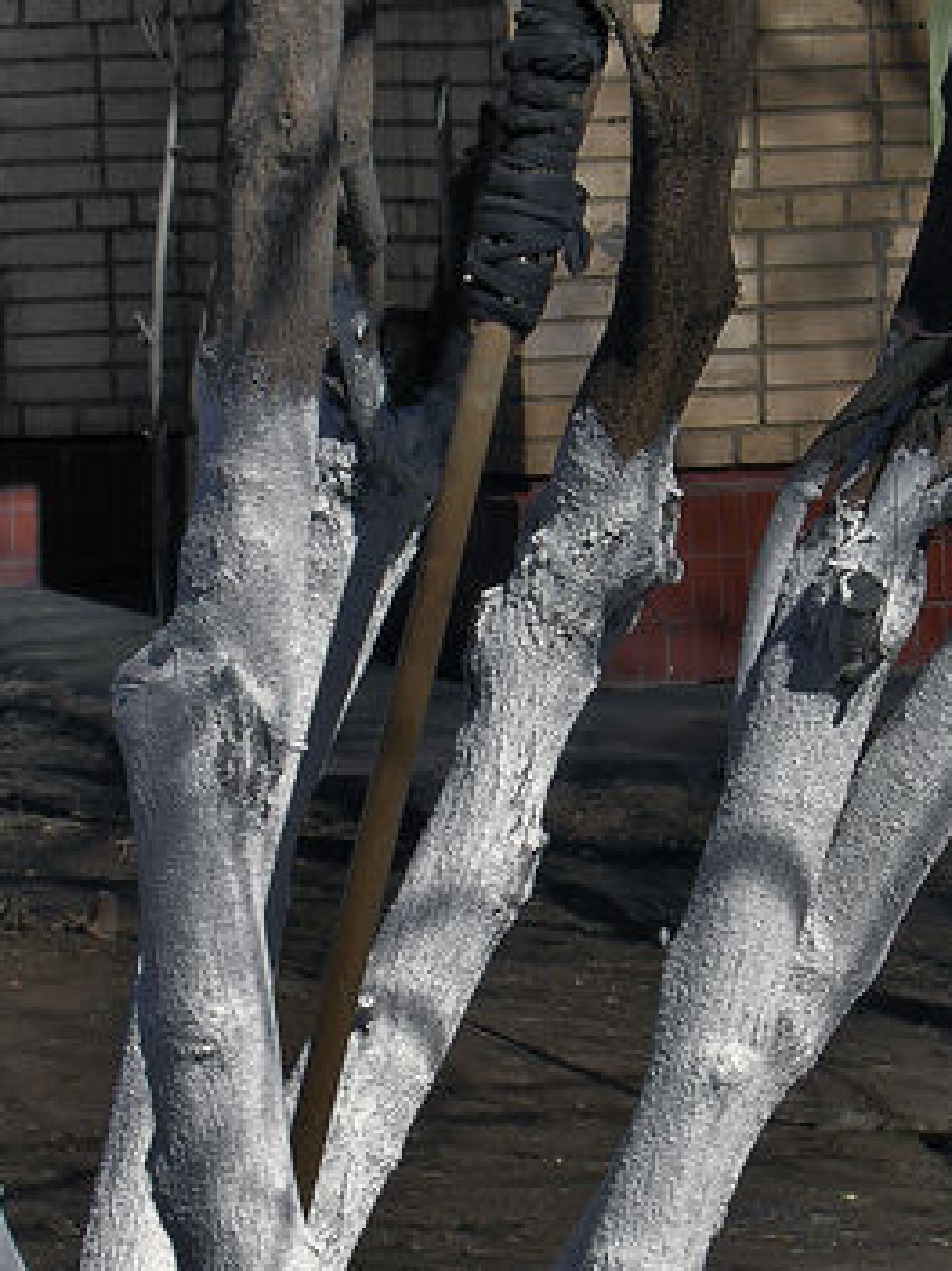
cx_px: 548
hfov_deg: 8.2
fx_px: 6678
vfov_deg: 10.9
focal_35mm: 182
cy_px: 645
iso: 50
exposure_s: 1/190
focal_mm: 18
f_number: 6.6
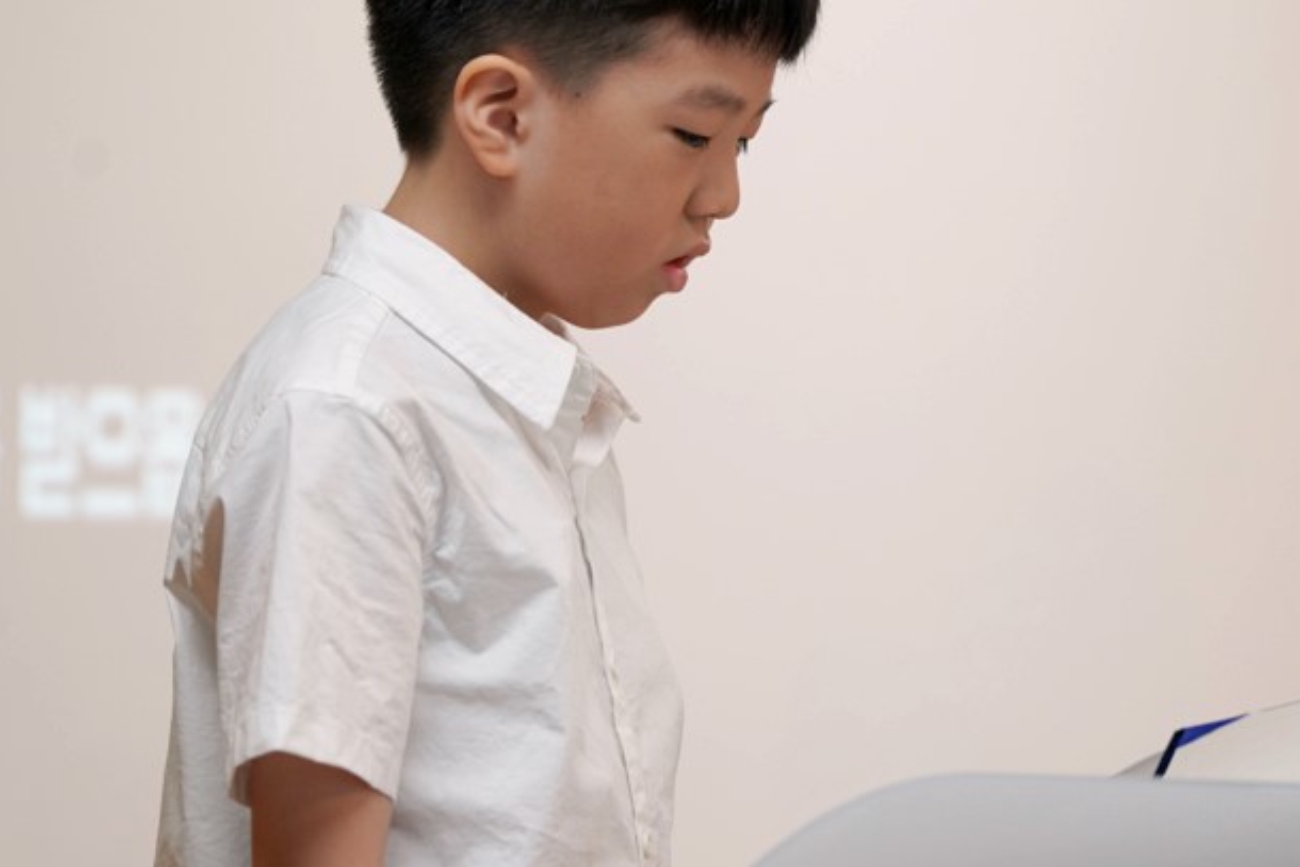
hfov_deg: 7.0
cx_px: 784
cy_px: 315
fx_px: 10655
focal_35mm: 295
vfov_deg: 4.7
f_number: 4
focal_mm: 200
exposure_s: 1/250
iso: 1000
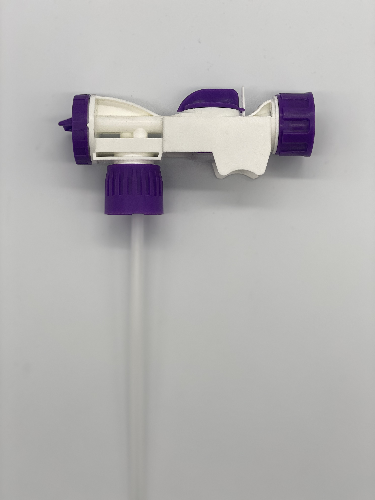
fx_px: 751
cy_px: 250
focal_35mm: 52
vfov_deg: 36.8
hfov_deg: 28.0
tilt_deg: -87.6
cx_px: 188
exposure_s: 1/120
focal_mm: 6
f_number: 2
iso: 32
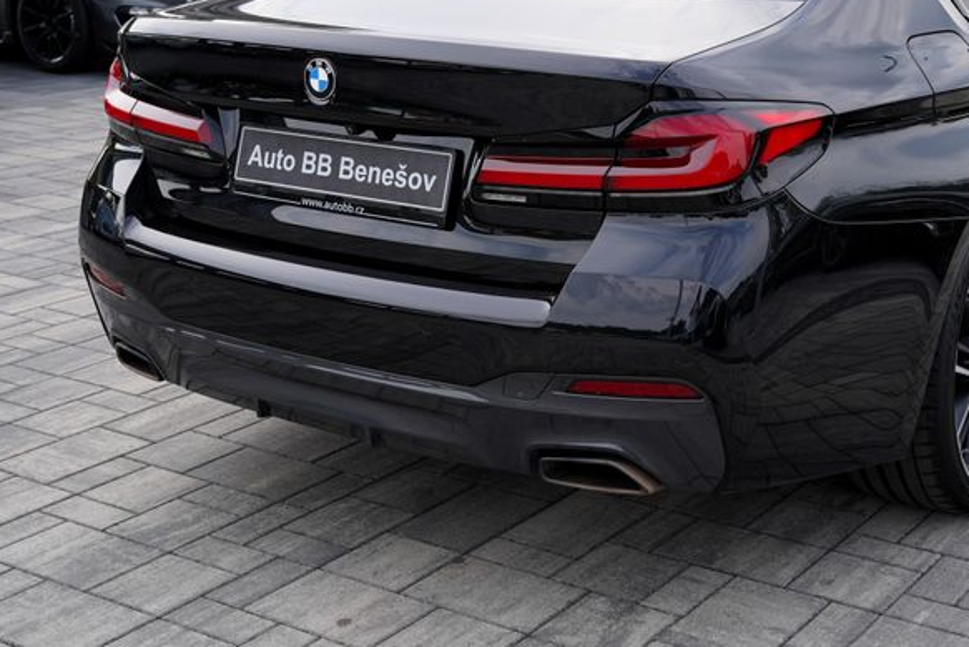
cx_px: 675
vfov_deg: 22.9
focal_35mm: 58
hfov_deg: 34.0
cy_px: 97
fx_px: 1561
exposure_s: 1/160
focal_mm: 33
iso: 100
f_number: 5.6
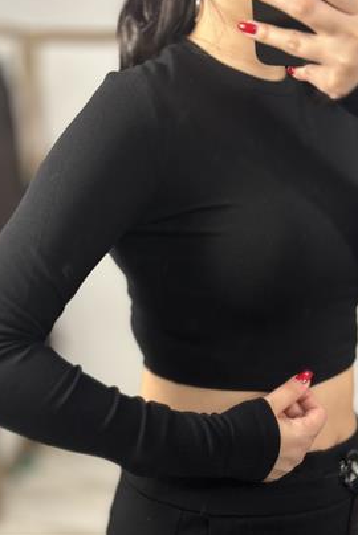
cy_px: 264
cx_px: 172
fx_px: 759
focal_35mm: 51
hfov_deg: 26.5
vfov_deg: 38.9
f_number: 1.78
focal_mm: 6.86
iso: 100
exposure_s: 1/50
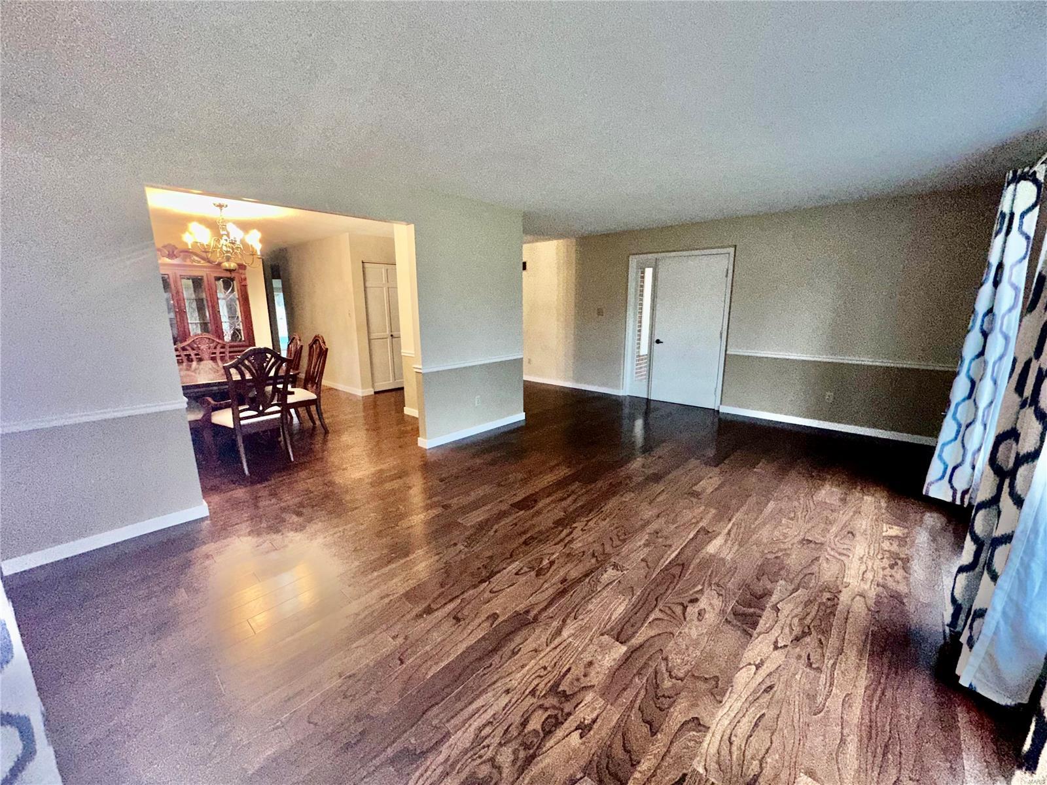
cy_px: 392
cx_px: 524
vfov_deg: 85.7
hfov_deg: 102.1
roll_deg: +0.3
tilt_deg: -12.6
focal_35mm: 14
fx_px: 423
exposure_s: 1/60
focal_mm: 2.22
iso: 200
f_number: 2.2
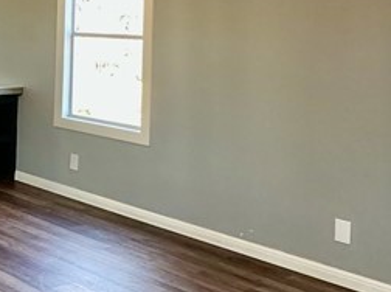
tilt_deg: -2.9
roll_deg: -2.5
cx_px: -92
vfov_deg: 25.1
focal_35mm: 57
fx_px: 643
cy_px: 52
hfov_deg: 28.8
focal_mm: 2.22
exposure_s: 1/120
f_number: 2.2
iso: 320
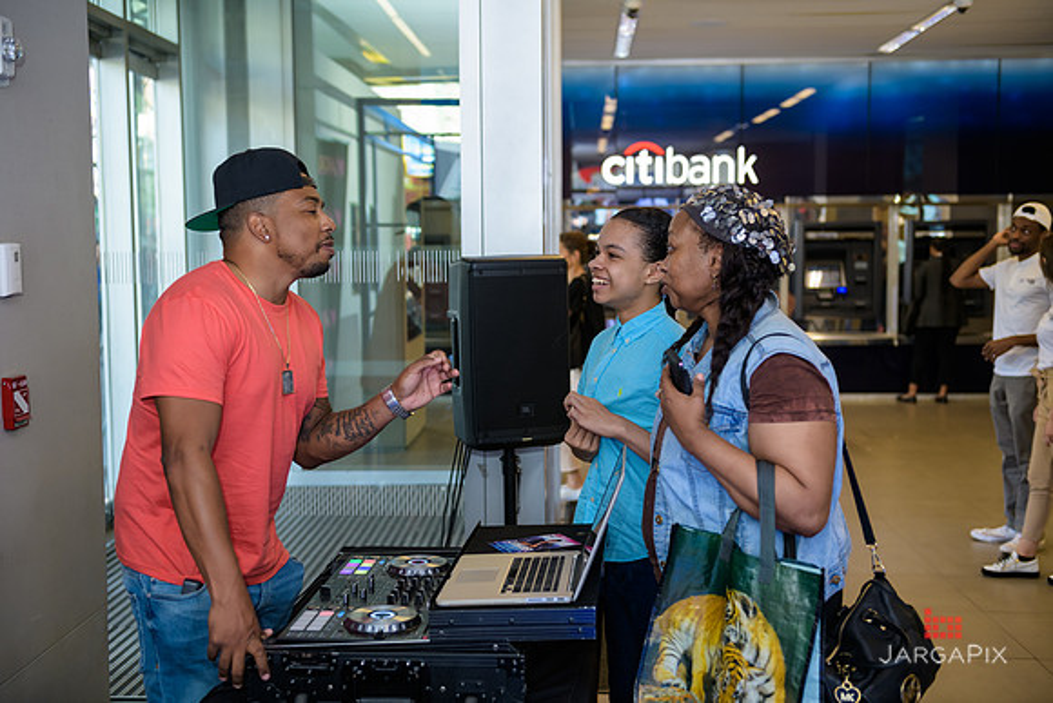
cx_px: 526
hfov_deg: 44.5
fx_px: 1287
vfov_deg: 30.5
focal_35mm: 44
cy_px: 352
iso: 400
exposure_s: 1/125
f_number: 3.2
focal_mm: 44
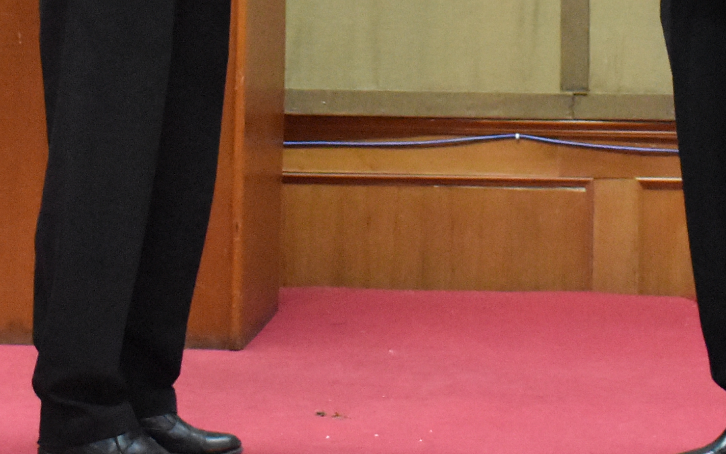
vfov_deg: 10.1
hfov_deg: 16.8
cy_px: -334
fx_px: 2454
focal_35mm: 124
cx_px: 496
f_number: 3.5
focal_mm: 20
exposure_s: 1/60
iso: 5000
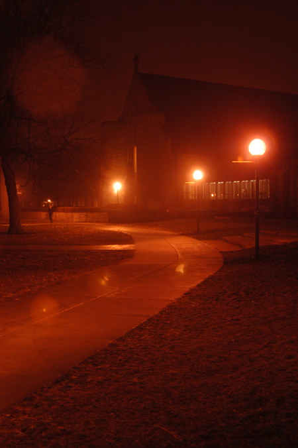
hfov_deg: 31.9
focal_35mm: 42
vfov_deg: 46.4
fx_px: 522
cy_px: 224
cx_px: 149
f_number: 2.8
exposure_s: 1/10
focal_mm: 28
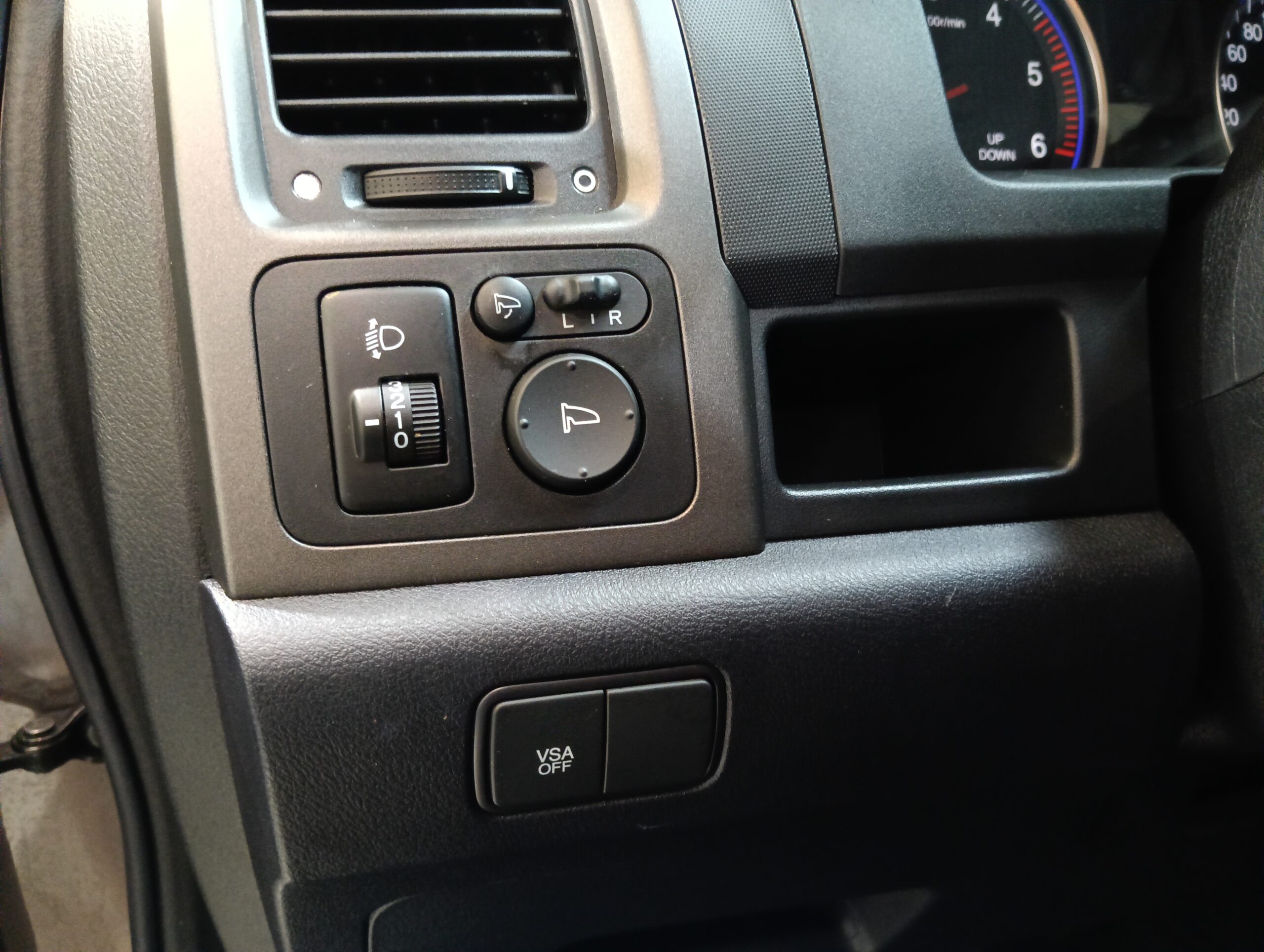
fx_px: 987
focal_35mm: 27
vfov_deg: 51.5
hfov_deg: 65.2
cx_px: 632
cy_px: 476
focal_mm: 3.98
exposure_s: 1/14.3
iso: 1600
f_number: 16
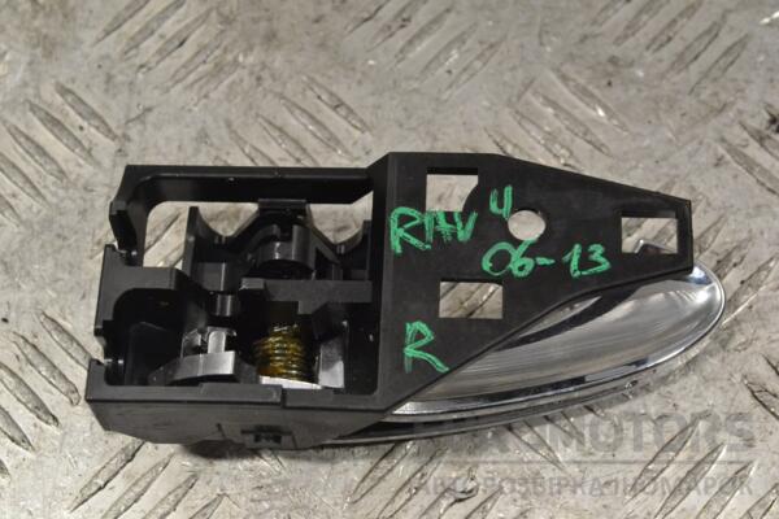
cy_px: 260
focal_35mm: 72
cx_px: 390
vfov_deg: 18.9
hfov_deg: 28.1
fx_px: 1558
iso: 3200
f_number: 9
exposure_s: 1/320
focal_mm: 48
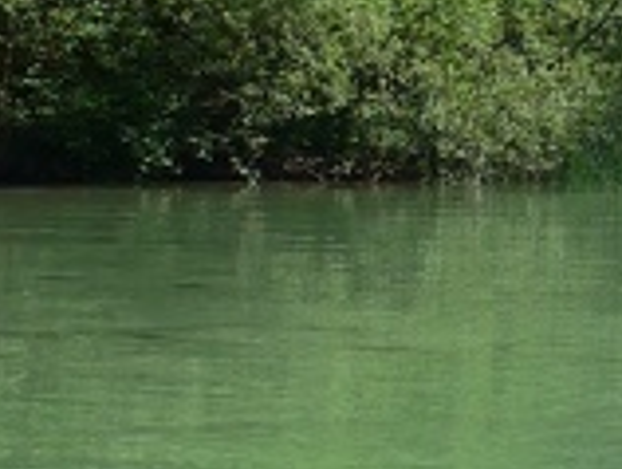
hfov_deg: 11.4
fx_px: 2609
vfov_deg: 10.2
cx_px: 1472
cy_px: 16
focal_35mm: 145
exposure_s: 1/800
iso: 80
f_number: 2.8
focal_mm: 6
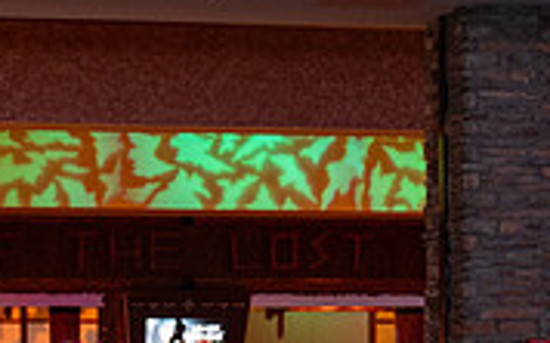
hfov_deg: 9.8
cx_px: 803
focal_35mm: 209
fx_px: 3131
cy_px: 405
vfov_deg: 6.2
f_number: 6
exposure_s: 1/60
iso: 5000
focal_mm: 63
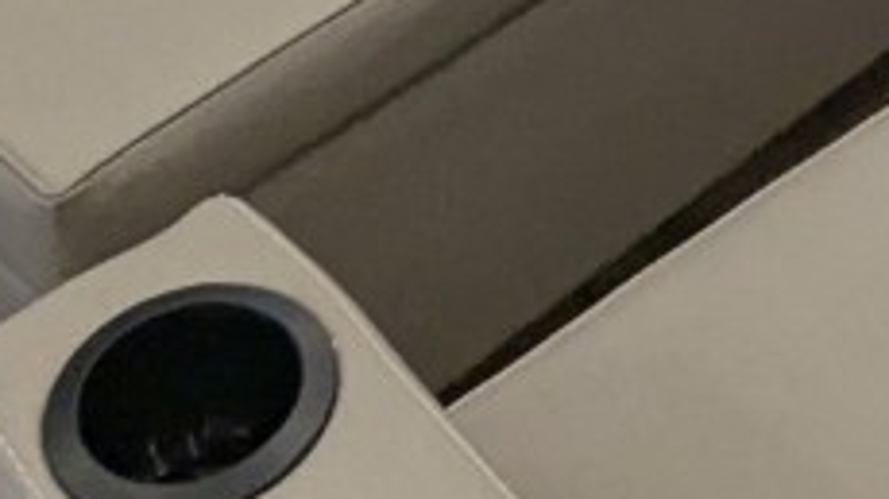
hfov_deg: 19.5
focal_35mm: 106
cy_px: -774
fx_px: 2497
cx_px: 910
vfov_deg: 9.8
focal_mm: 2.35
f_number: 2.2
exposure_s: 1/184
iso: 234
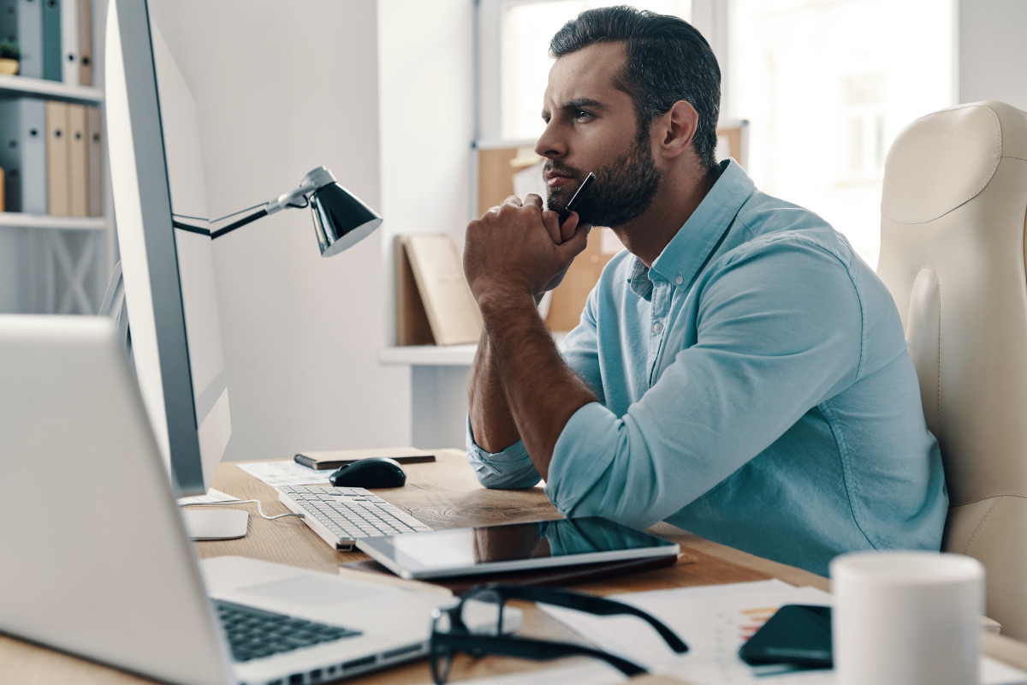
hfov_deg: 36.2
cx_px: 514
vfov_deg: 24.6
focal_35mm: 55
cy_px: 342
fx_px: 1569
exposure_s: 1/160
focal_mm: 55
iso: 500
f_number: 4
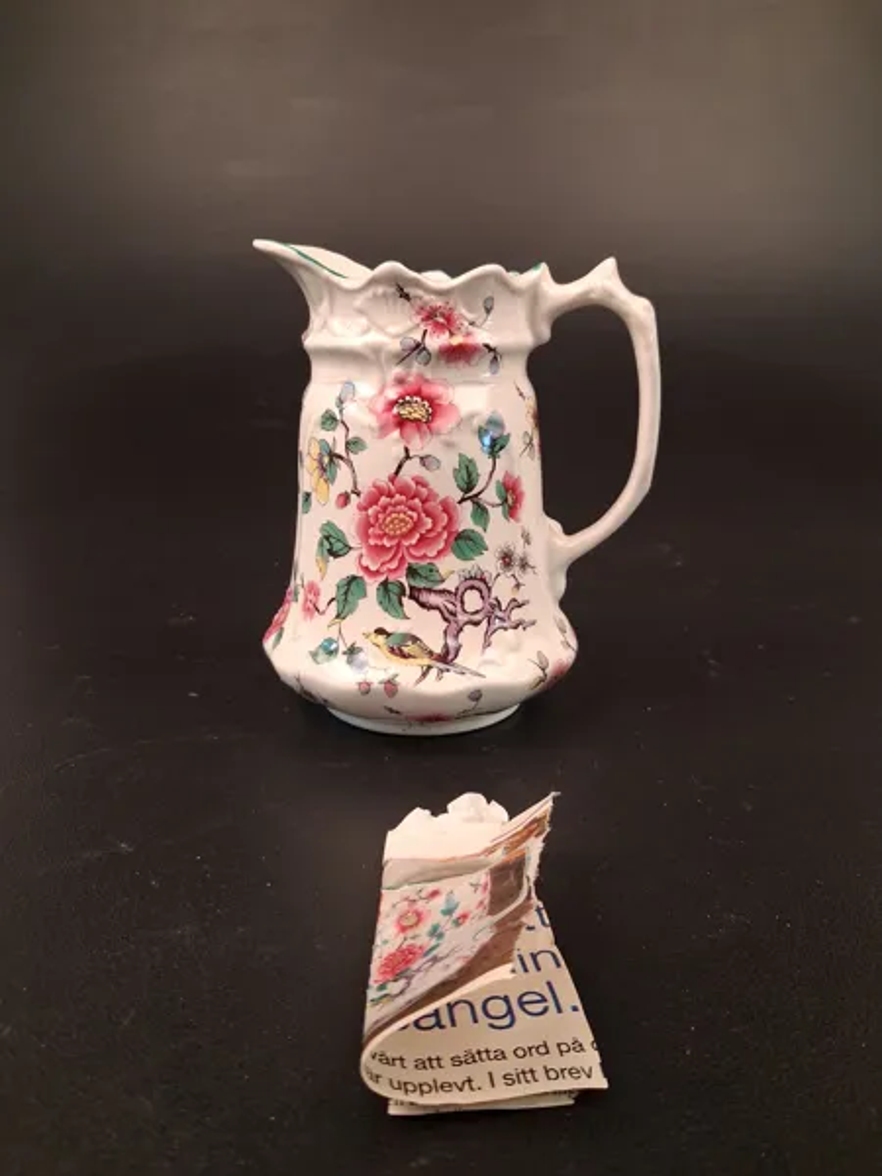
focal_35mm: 27
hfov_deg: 51.4
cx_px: 441
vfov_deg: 65.3
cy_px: 588
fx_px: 917
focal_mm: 4
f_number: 1.8
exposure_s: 1/50
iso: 320
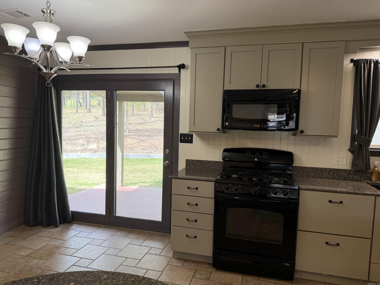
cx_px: 190
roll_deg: -0.8
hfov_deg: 71.6
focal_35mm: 24
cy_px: 142
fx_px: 263
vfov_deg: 56.8
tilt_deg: -3.5
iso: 125
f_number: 1.78
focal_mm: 6.76
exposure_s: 1/120
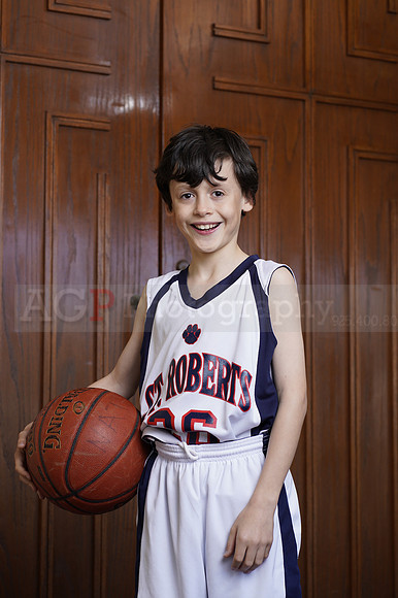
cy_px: 299
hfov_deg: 16.1
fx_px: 1411
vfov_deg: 23.9
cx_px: 199
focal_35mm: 85
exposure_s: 1/250
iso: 200
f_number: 5.6
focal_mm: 85
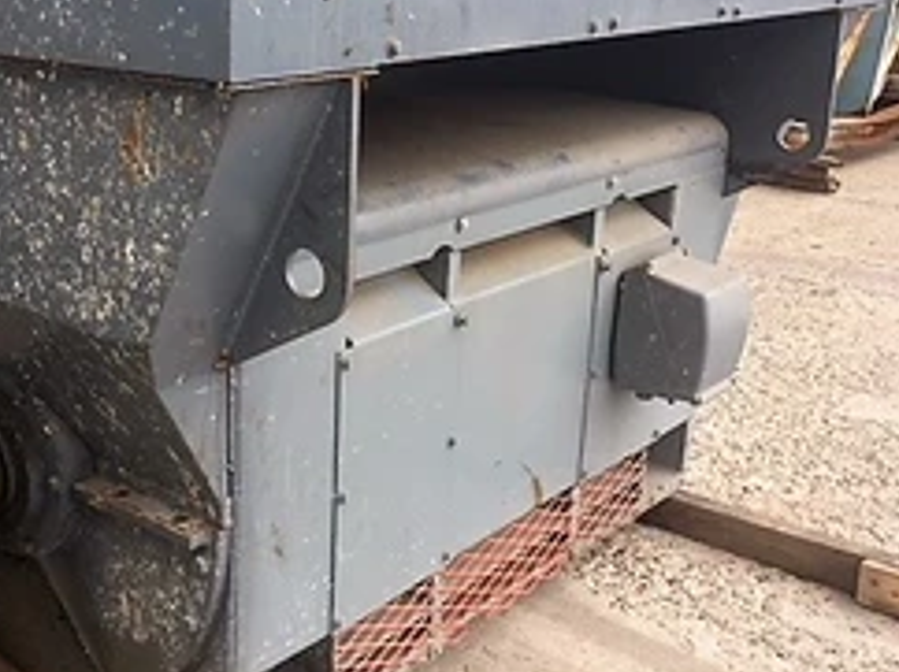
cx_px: 279
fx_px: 1245
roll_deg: -1.2
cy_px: 297
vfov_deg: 30.2
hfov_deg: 39.1
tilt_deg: -16.6
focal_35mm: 48
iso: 25
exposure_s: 1/142
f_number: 2.2
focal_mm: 4.15
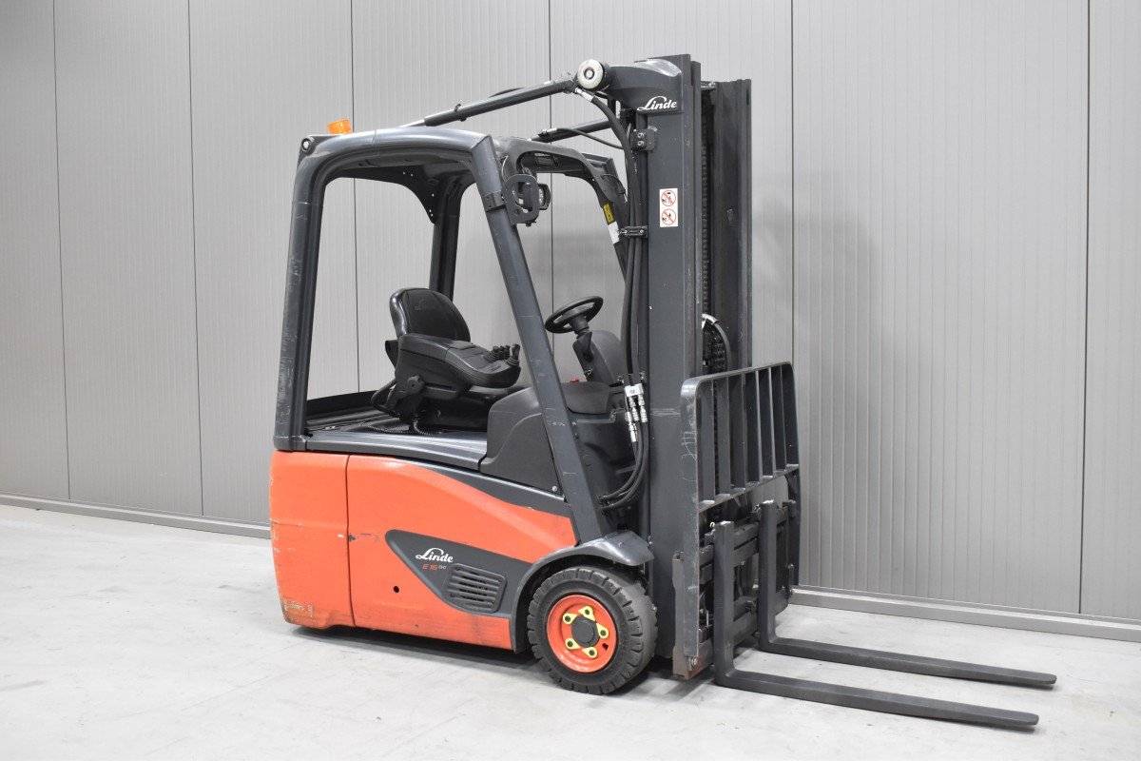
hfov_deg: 51.3
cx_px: 570
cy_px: 380
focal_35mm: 38
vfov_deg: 35.5
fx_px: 1188
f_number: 5
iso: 1600
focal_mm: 25
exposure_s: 1/25
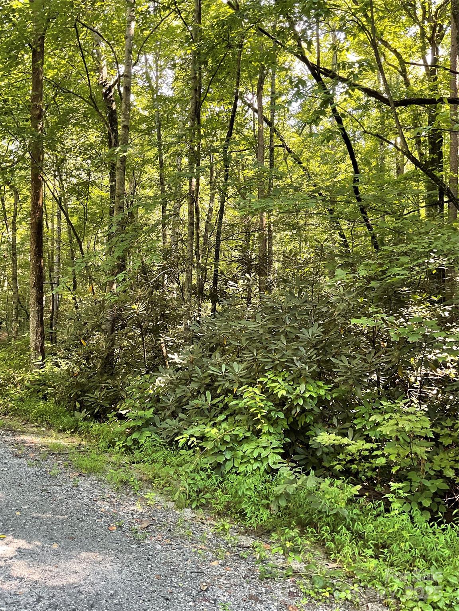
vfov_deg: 61.7
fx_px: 513
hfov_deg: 48.2
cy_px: 306
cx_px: 230
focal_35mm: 29
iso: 64
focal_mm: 3
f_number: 1.8
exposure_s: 1/60
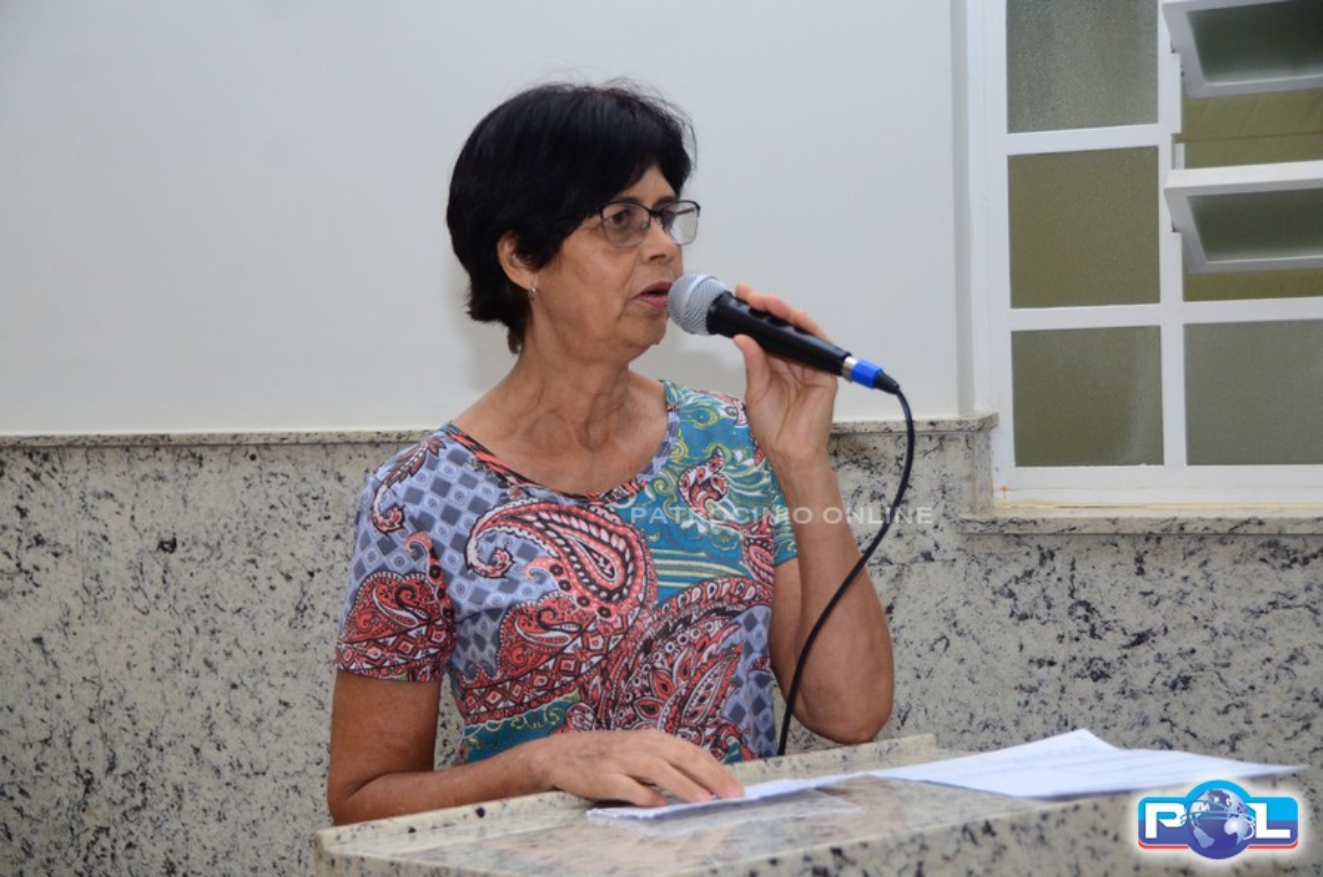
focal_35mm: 72
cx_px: 662
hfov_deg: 28.1
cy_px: 438
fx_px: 2641
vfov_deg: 18.8
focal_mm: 48
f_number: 5
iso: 1250
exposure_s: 1/200
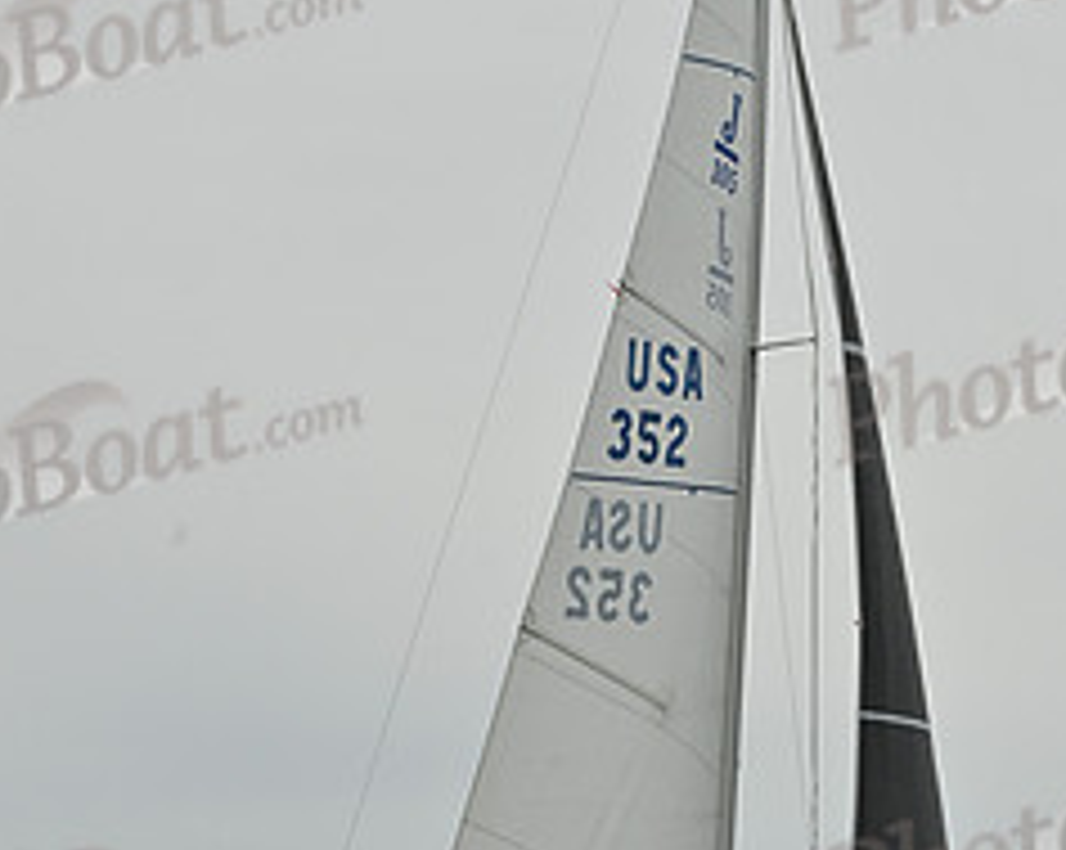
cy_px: 648
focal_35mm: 161
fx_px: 5073
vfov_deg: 9.6
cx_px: 596
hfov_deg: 12.0
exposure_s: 1/1250
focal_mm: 70
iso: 320
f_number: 11
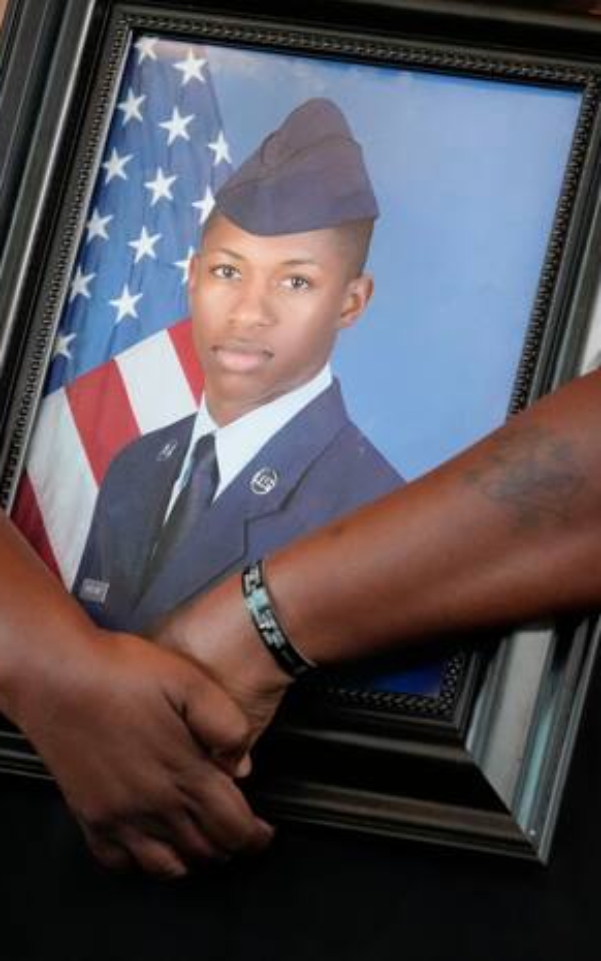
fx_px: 8038
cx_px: 304
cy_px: 480
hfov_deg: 4.3
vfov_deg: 6.8
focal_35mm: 307
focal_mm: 200
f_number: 2.8
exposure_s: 1/640
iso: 6400
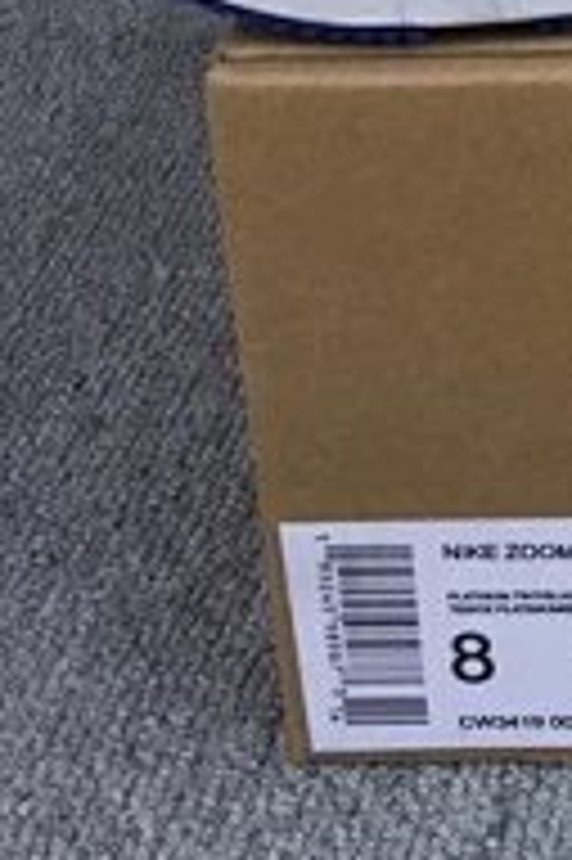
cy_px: -167
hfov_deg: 11.7
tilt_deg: -20.0
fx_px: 2578
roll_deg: -0.2
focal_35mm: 108
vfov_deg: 18.0
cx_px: 1036
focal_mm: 3.3
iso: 25
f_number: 2.4
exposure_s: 1/668
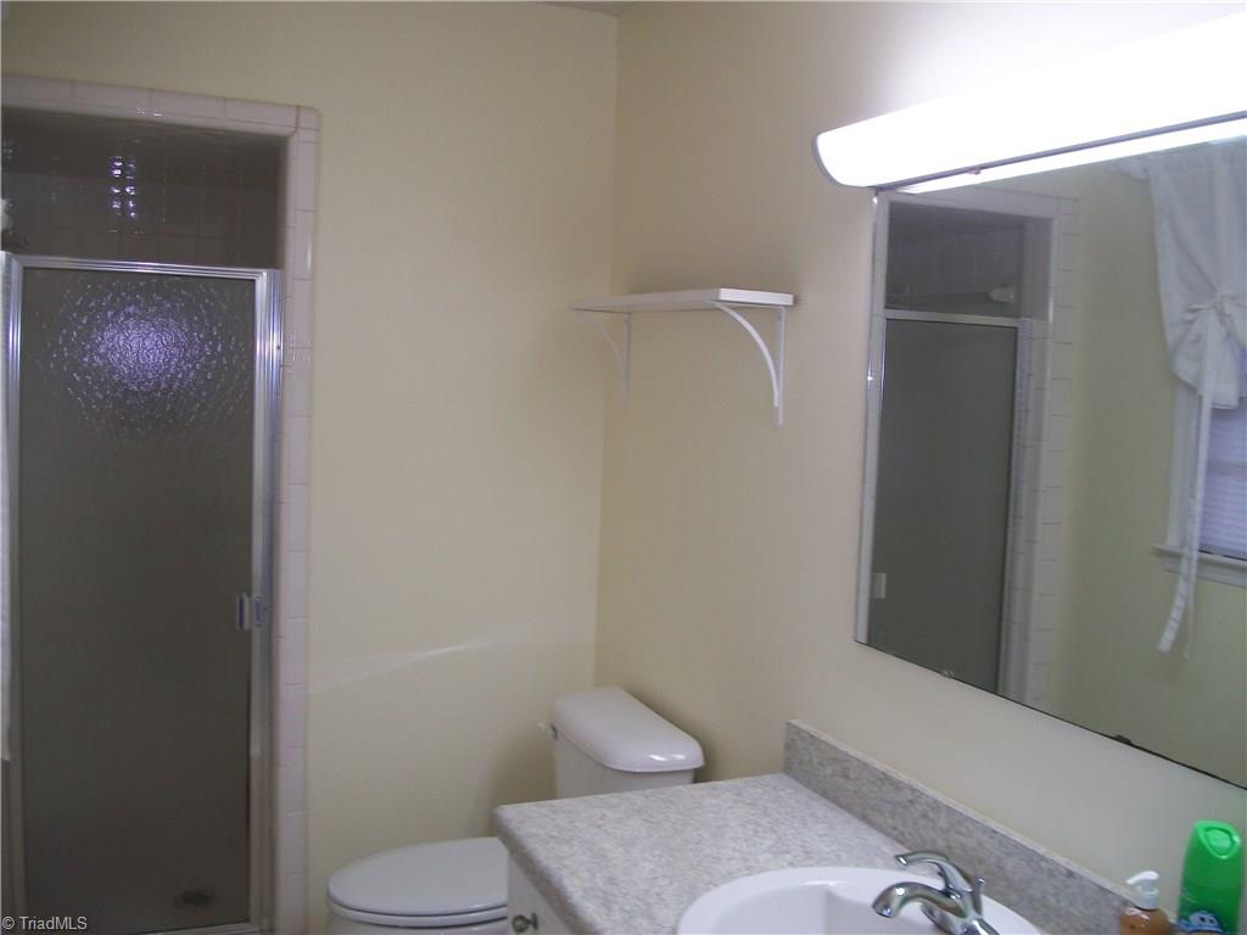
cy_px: 468
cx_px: 624
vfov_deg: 44.2
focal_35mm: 32
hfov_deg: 56.8
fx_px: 1153
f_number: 2.9
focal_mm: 5.7
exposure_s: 1/30
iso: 80
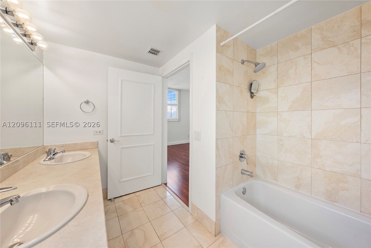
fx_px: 124
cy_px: 124
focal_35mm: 12
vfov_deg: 90.1
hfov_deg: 112.6
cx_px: 186
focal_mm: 12
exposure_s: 1/15
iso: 400
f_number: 8
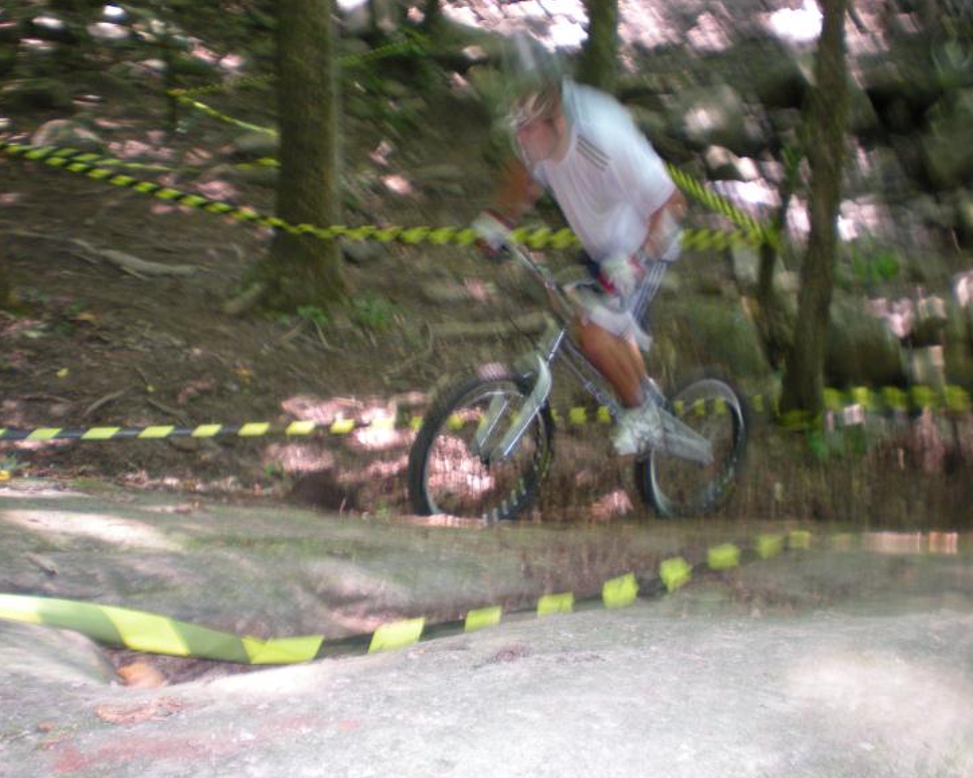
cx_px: 532
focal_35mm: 41
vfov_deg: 36.5
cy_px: 390
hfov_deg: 44.7
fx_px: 1181
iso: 152
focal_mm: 6.3
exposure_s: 1/30
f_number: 3.1
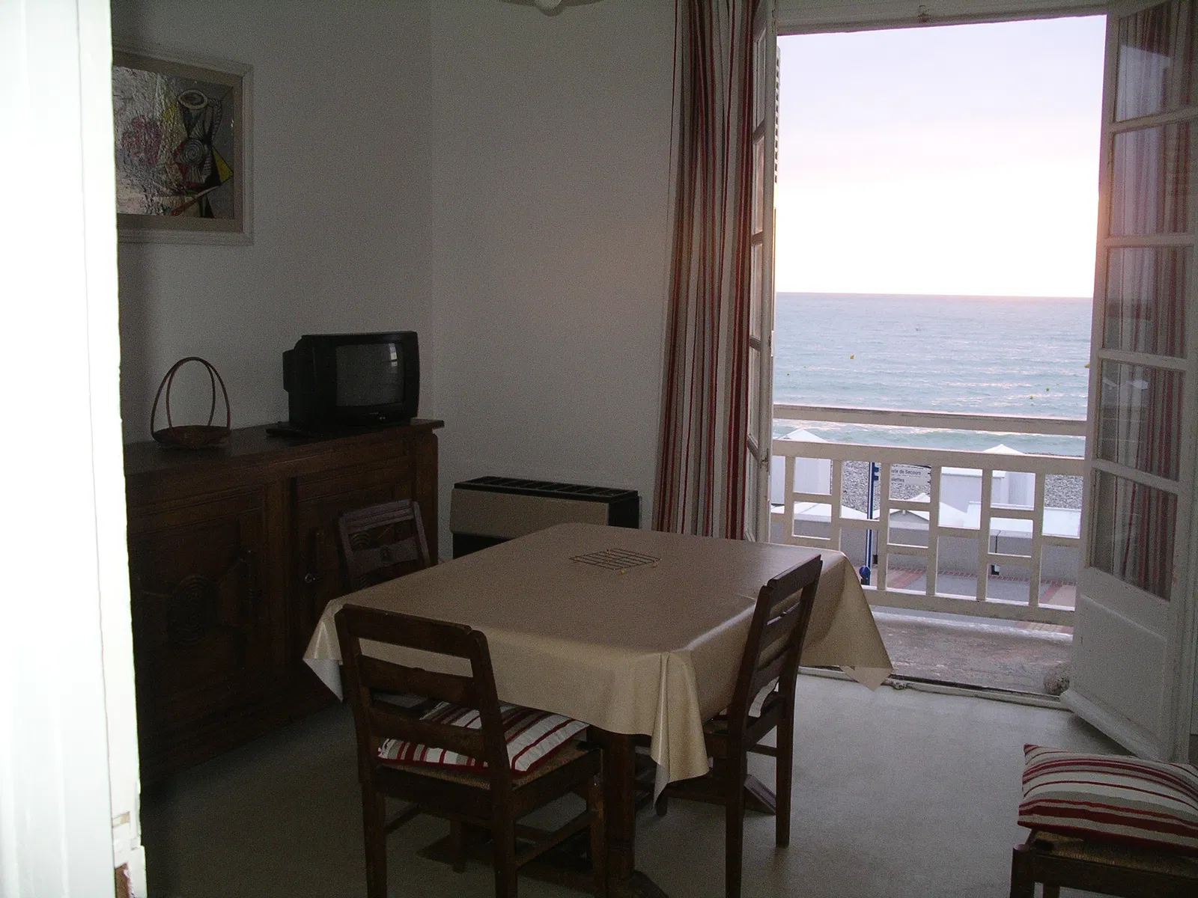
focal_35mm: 37
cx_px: 599
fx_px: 1281
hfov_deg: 50.1
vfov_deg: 38.7
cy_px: 449
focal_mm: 7.8
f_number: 2.8
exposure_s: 1/40
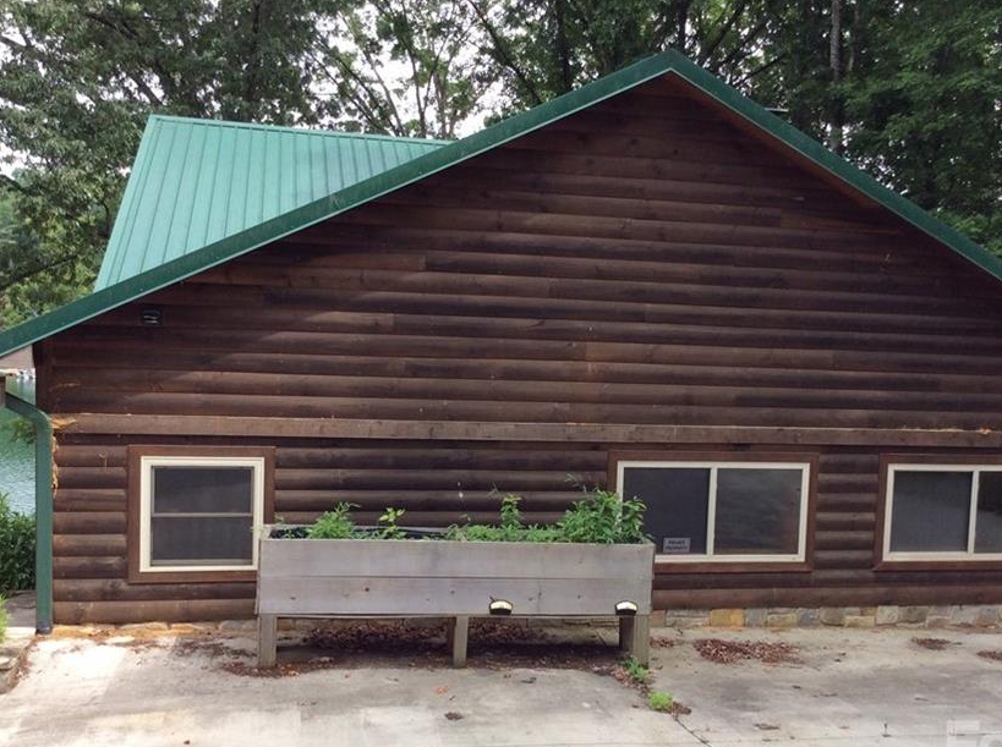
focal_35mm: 40
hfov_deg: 46.8
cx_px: 565
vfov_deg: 35.8
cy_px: 430
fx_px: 1156
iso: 32
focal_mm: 3.3
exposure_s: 1/397
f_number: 2.4
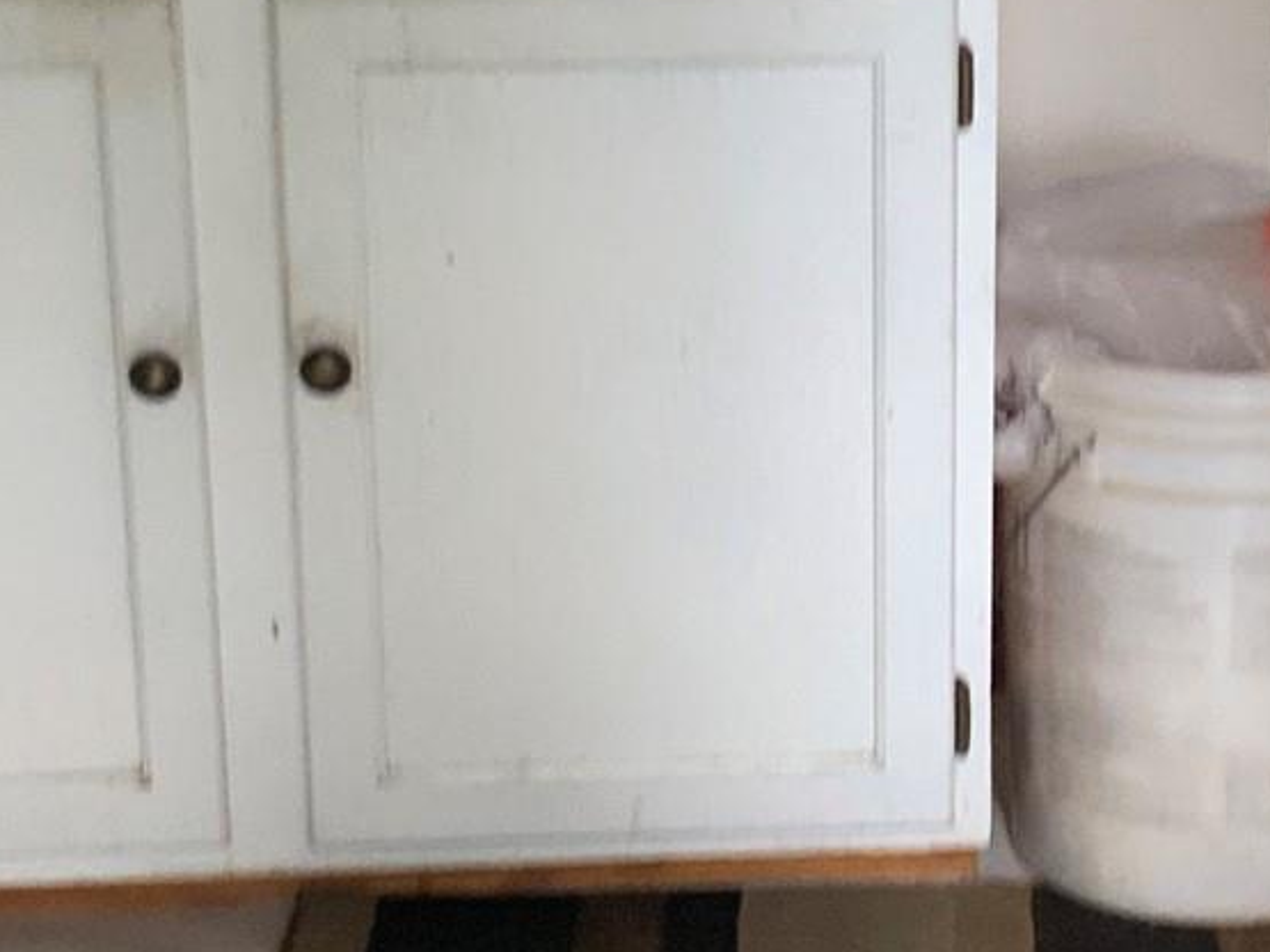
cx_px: 970
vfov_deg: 13.8
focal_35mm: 107
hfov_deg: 18.3
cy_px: 227
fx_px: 3925
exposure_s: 1/60
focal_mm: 3
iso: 160
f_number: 1.8
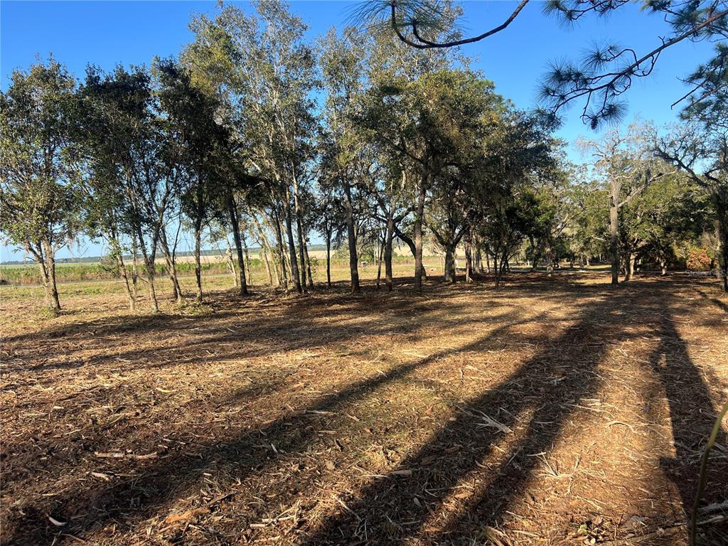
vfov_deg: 53.1
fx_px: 547
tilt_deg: -4.1
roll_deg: +3.4
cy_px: 273
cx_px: 364
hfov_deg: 67.3
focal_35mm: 26
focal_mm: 5.7
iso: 50
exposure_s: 1/1449
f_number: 1.5
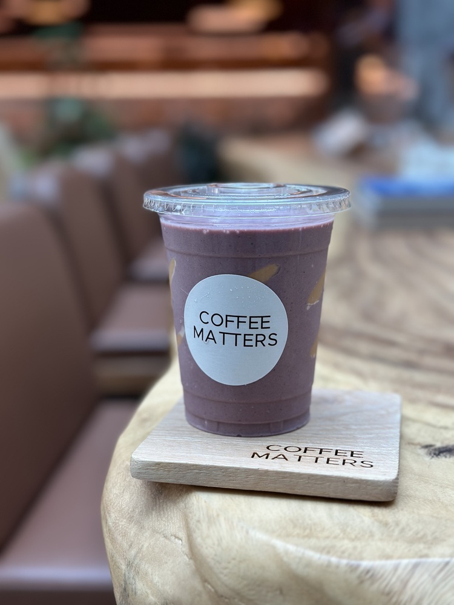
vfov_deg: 39.7
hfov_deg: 30.3
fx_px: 839
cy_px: 302
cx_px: 227
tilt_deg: -13.2
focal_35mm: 48
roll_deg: +0.5
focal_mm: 6.86
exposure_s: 1/121
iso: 64
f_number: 1.78
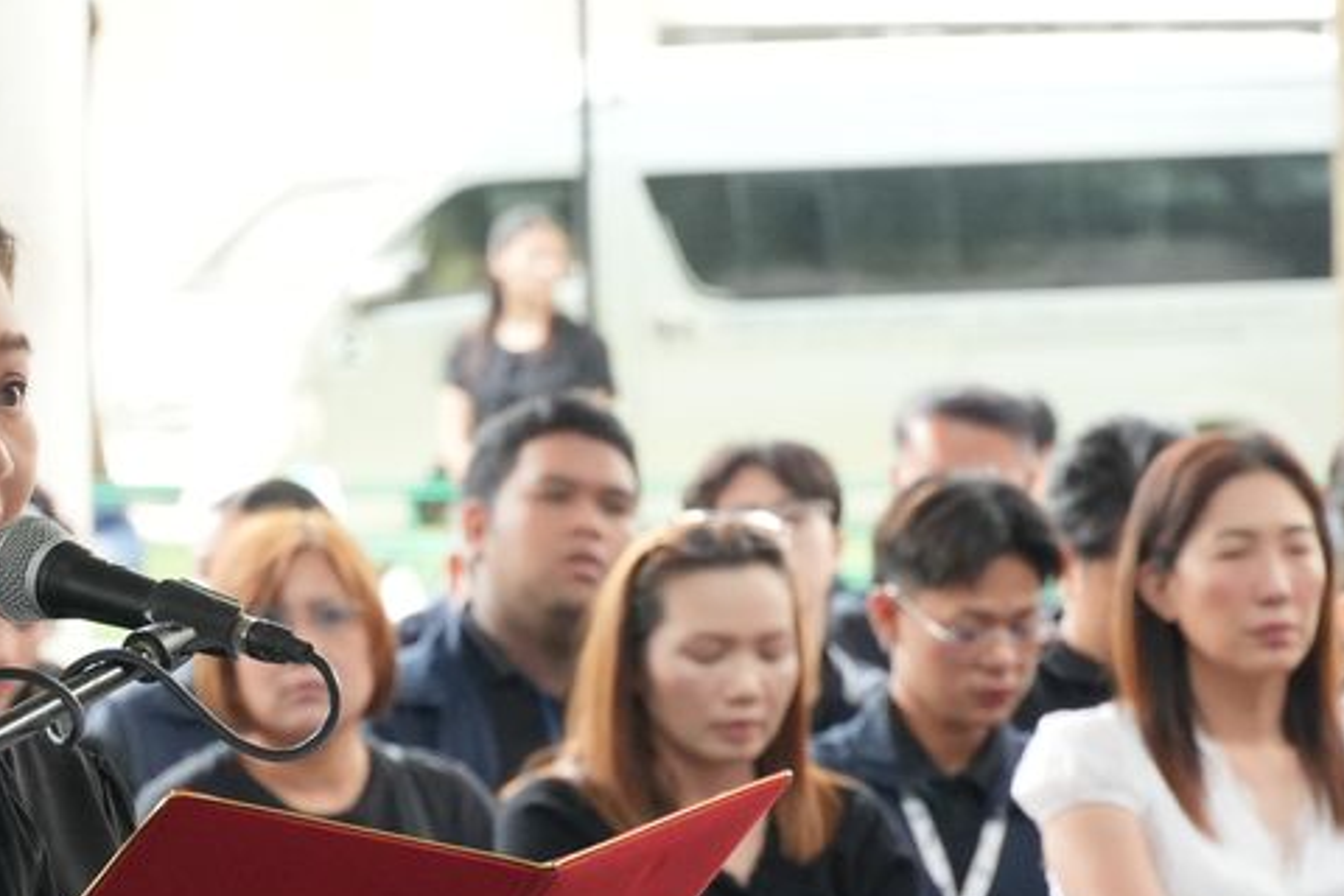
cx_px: 70
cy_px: 701
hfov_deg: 6.2
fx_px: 12356
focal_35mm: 331
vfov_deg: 4.2
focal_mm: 106
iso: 2500
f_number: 7.1
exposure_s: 1/125
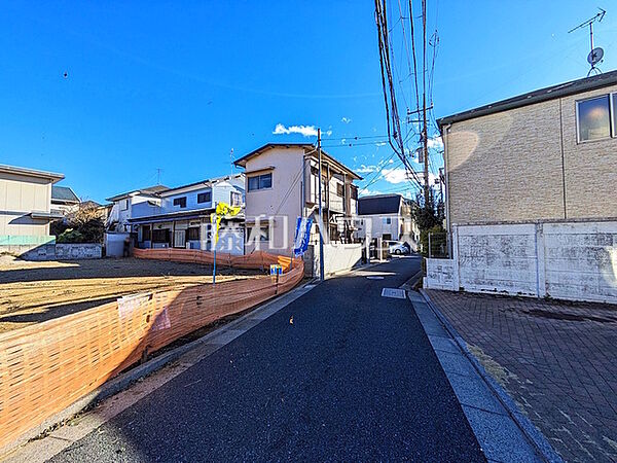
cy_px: 232
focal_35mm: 14
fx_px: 250
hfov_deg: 102.1
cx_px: 308
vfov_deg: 85.7
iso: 50
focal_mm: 1.83
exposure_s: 1/1119
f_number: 2.2
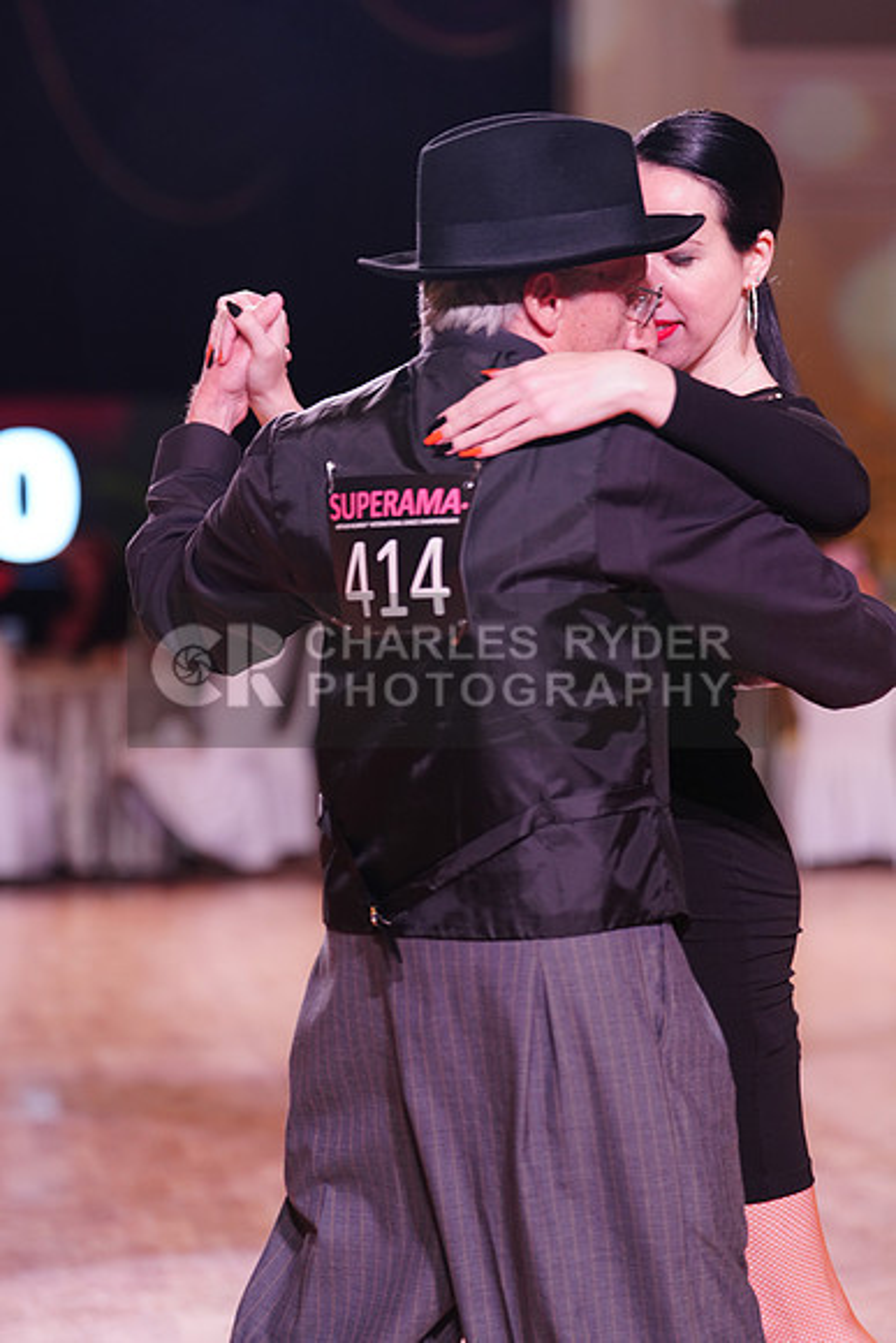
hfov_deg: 13.0
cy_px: 672
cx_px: 448
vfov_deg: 19.5
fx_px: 3917
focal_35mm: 105
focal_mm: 105
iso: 800
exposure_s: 1/250
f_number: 2.8
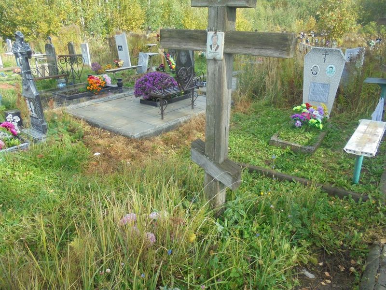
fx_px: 290
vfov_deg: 53.1
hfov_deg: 67.3
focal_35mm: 26
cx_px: 193
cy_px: 145
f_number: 3.5
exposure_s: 1/320
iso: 100
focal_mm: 4.6
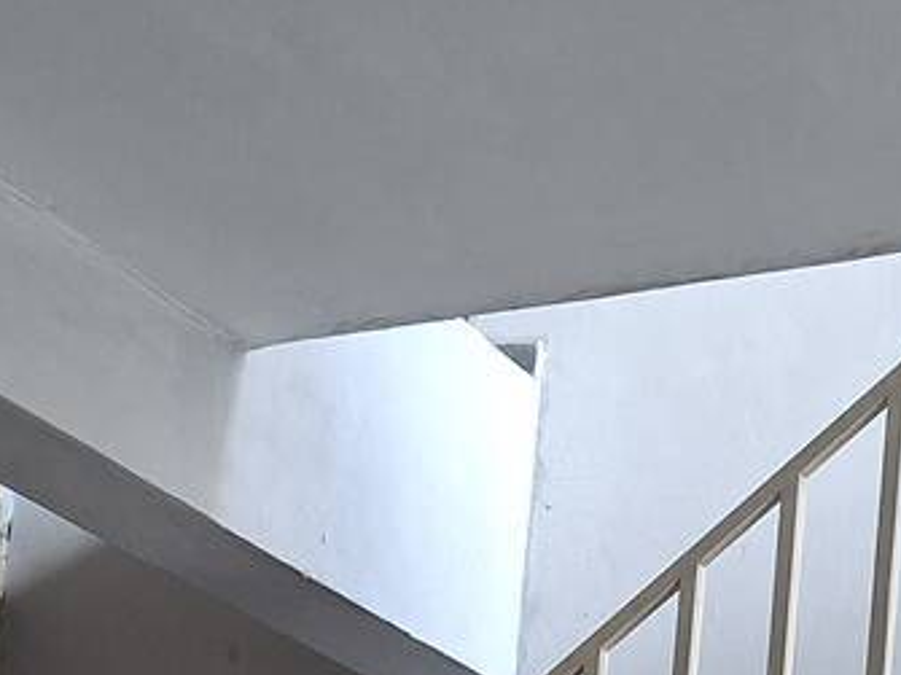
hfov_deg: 19.8
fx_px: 2576
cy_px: 1033
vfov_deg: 13.9
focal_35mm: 99
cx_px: 508
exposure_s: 1/60
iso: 320
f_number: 1.8
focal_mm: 5.54
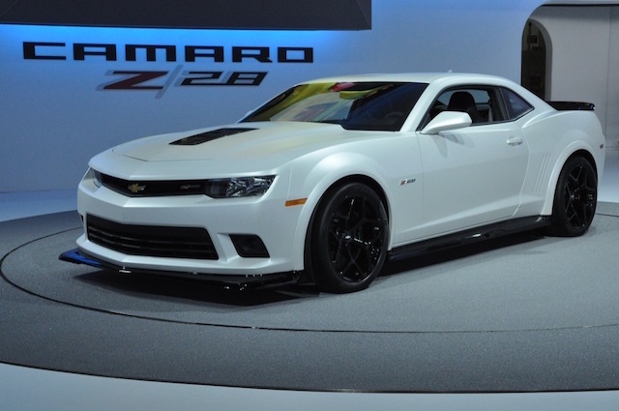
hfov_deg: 35.1
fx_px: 979
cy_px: 206
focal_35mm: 57
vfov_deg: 23.7
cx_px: 310
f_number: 10
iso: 2500
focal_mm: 38
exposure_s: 1/400
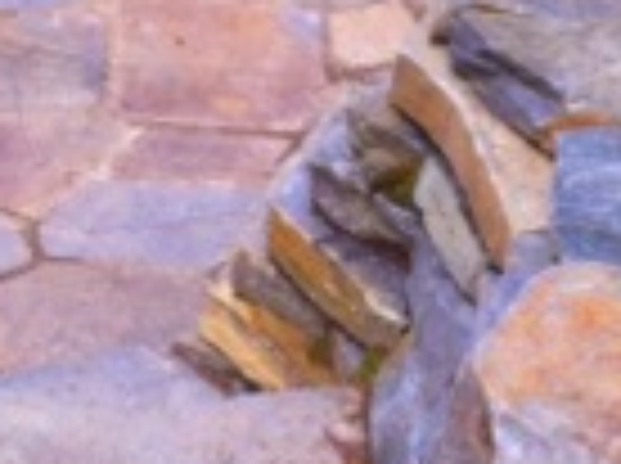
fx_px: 2901
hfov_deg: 12.1
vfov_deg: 9.0
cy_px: -131
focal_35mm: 162
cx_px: 54
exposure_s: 1/120
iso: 80
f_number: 2.8
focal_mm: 3.85
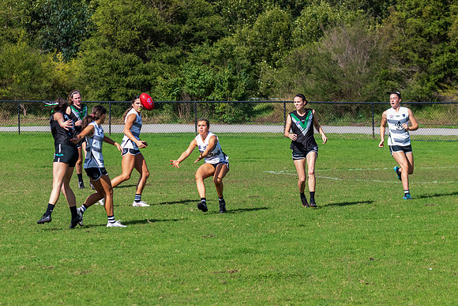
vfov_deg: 5.2
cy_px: 124
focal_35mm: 264
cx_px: 186
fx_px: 3354
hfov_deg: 7.8
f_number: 9
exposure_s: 1/1250
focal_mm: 150
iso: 800
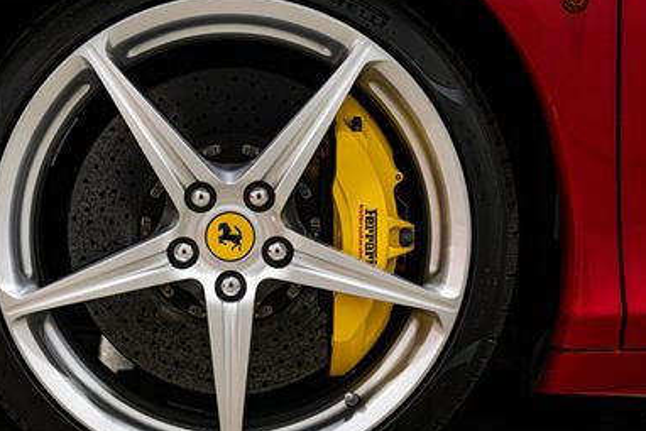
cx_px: 235
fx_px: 1113
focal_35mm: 62
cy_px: 231
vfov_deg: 21.9
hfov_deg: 32.2
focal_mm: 37
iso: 1600
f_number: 4
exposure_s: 1/80
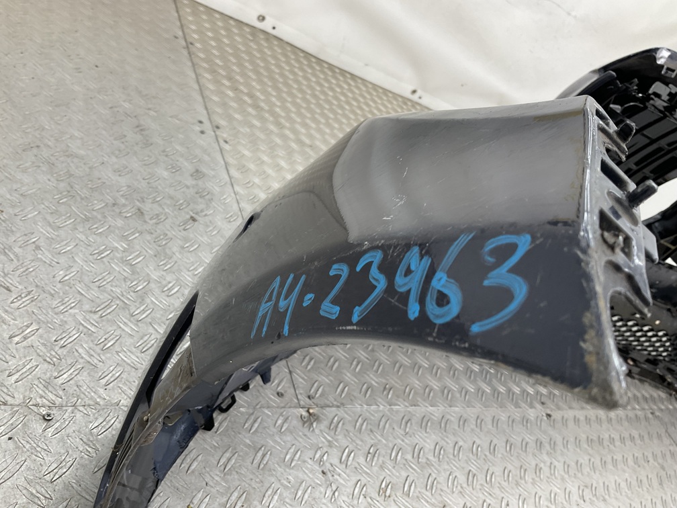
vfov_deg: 48.2
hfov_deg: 61.7
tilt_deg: -30.2
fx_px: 567
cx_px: 338
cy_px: 254
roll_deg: -40.6
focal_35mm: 29
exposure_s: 1/120
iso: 32
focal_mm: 3
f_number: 1.8
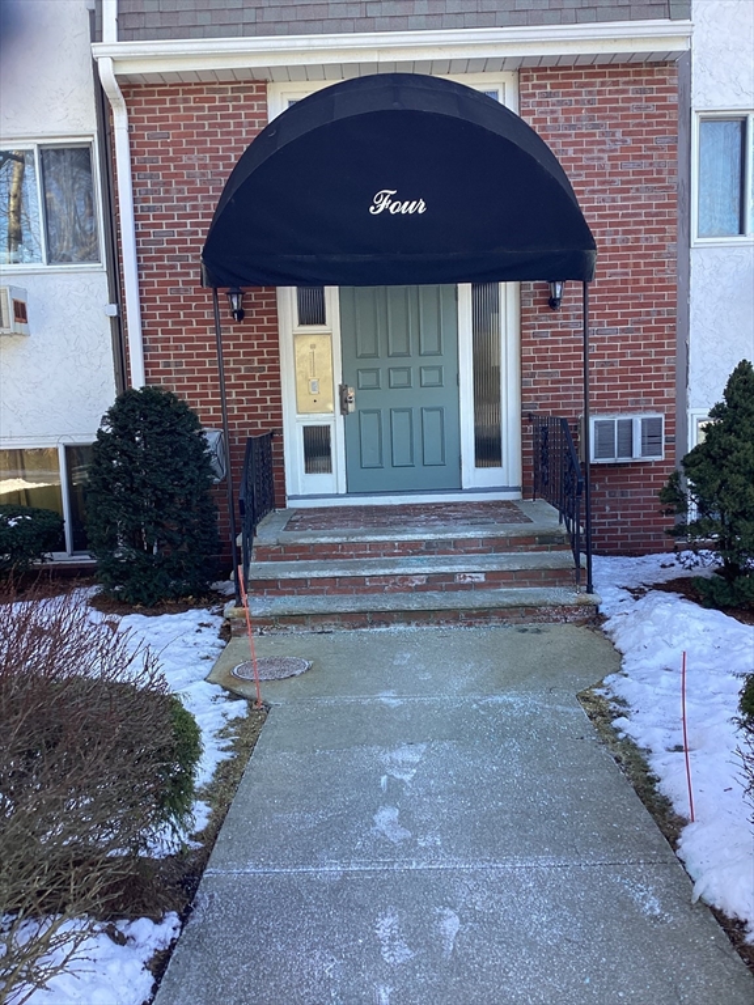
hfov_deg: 45.4
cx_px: 377
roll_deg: -0.1
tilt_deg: -8.5
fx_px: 900
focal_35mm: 31
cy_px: 502
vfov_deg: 58.4
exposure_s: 1/100
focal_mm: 3.3
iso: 32
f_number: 2.4
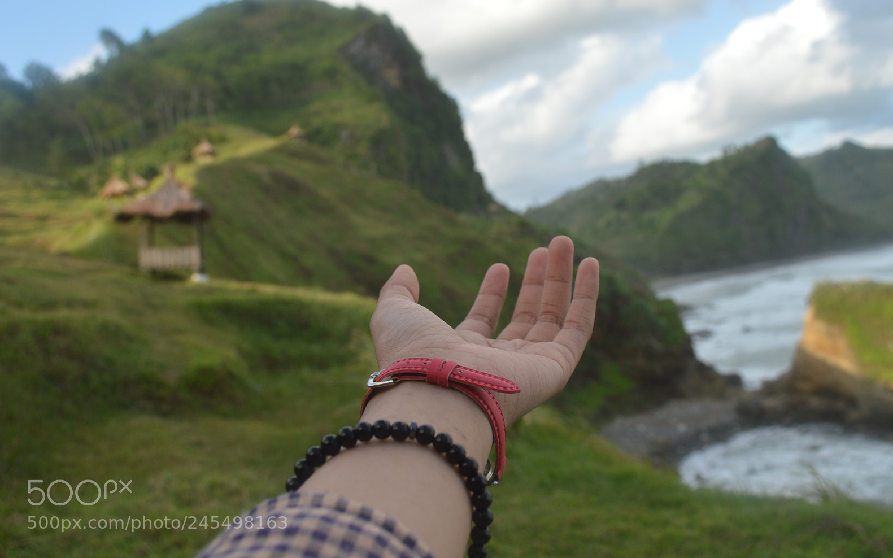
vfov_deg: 37.3
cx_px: 444
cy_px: 267
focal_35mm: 34
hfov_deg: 56.7
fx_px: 827
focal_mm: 22
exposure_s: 1/160
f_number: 6.3
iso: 100
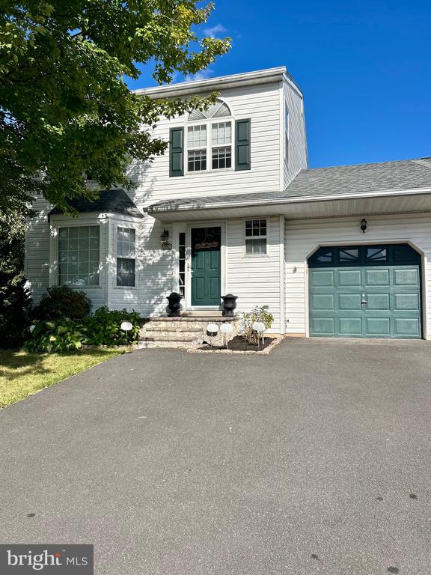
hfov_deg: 53.1
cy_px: 288
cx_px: 216
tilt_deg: +2.3
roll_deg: -1.2
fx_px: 432
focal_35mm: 26
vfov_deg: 67.3
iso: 50
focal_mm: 5.7
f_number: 1.5
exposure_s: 1/5076
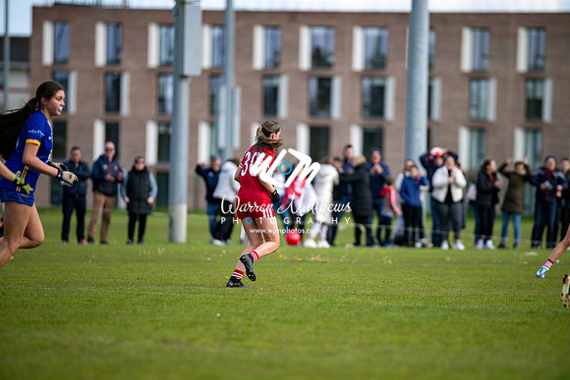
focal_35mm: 300
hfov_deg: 6.9
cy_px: 190
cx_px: 285
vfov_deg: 4.6
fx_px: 4751
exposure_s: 1/6400
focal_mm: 300
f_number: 2.8
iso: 500
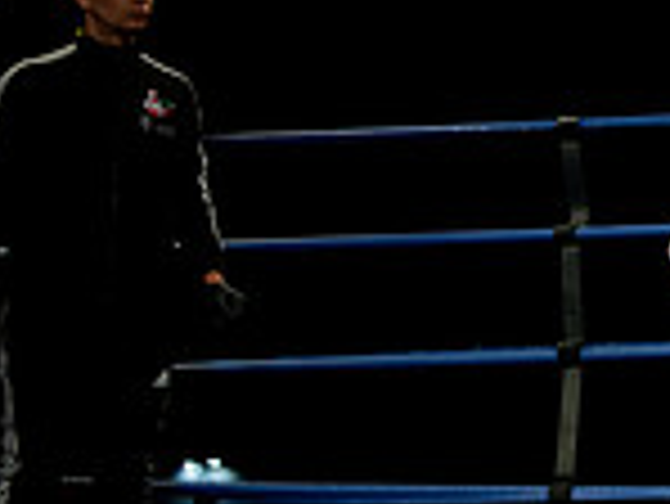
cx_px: 1174
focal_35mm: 127
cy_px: -47
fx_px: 2460
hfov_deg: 13.9
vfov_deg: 11.5
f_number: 2.8
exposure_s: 1/1250
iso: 1600
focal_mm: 34
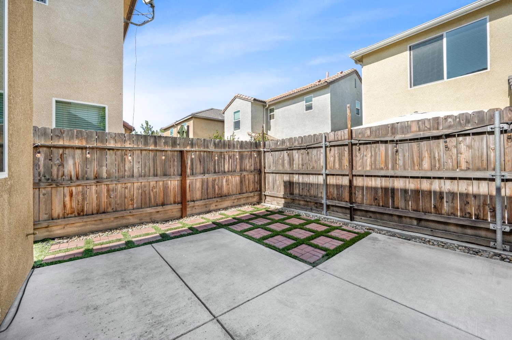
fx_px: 199
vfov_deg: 81.1
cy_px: 170
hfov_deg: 104.3
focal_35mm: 14
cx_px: 256
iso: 400
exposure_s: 1/250
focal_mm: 14
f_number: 8
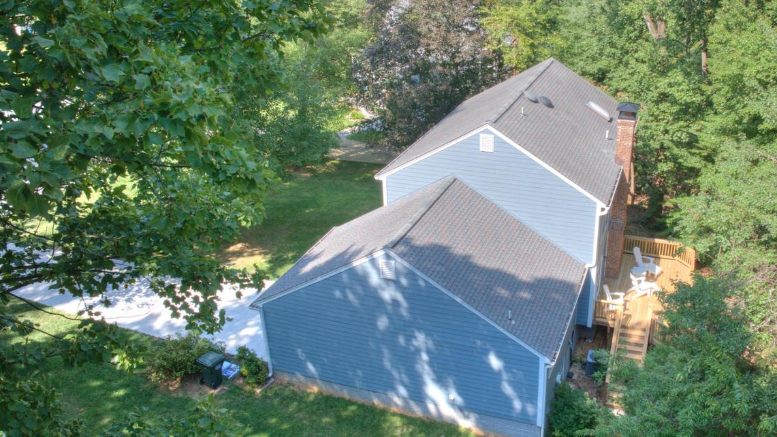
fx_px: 680
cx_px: 477
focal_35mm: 33
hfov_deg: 58.9
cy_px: 217
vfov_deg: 35.6
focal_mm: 12.3
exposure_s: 1/50
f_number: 10
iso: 100
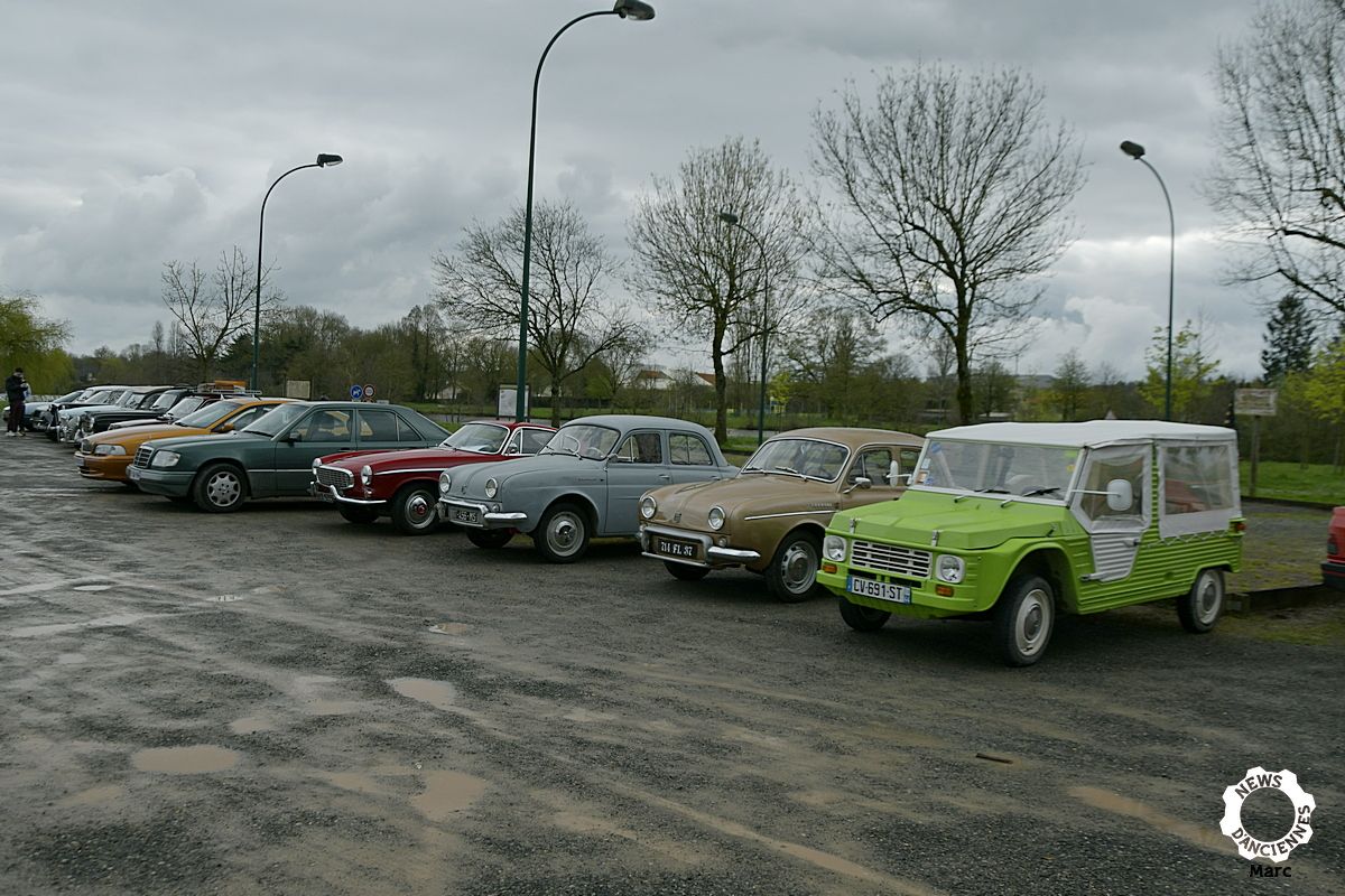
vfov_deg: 42.3
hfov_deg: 60.3
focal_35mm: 31
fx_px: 1158
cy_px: 448
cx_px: 672
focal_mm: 21
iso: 160
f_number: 5.6
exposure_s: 1/400
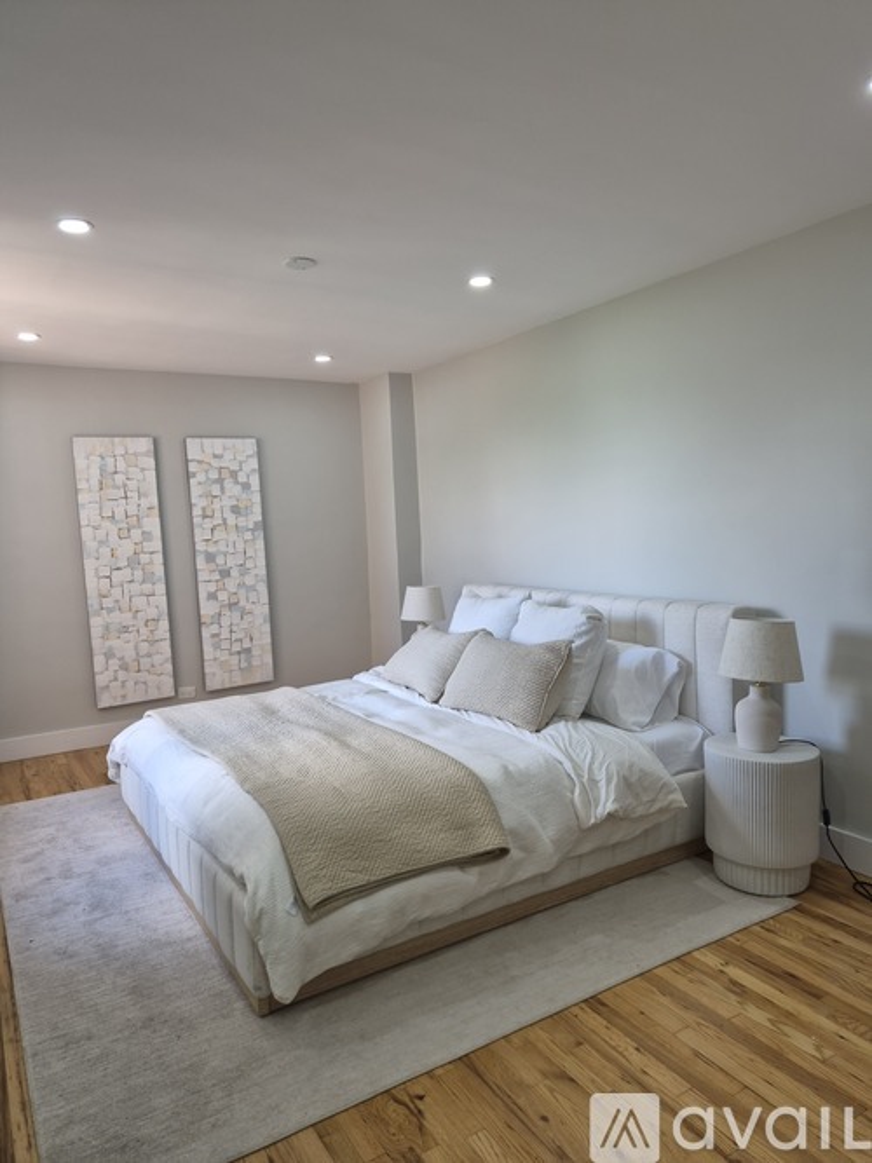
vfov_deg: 73.9
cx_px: 436
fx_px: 773
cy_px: 582
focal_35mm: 23
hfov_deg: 58.9
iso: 80
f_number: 1.8
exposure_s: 1/120
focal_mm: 5.4
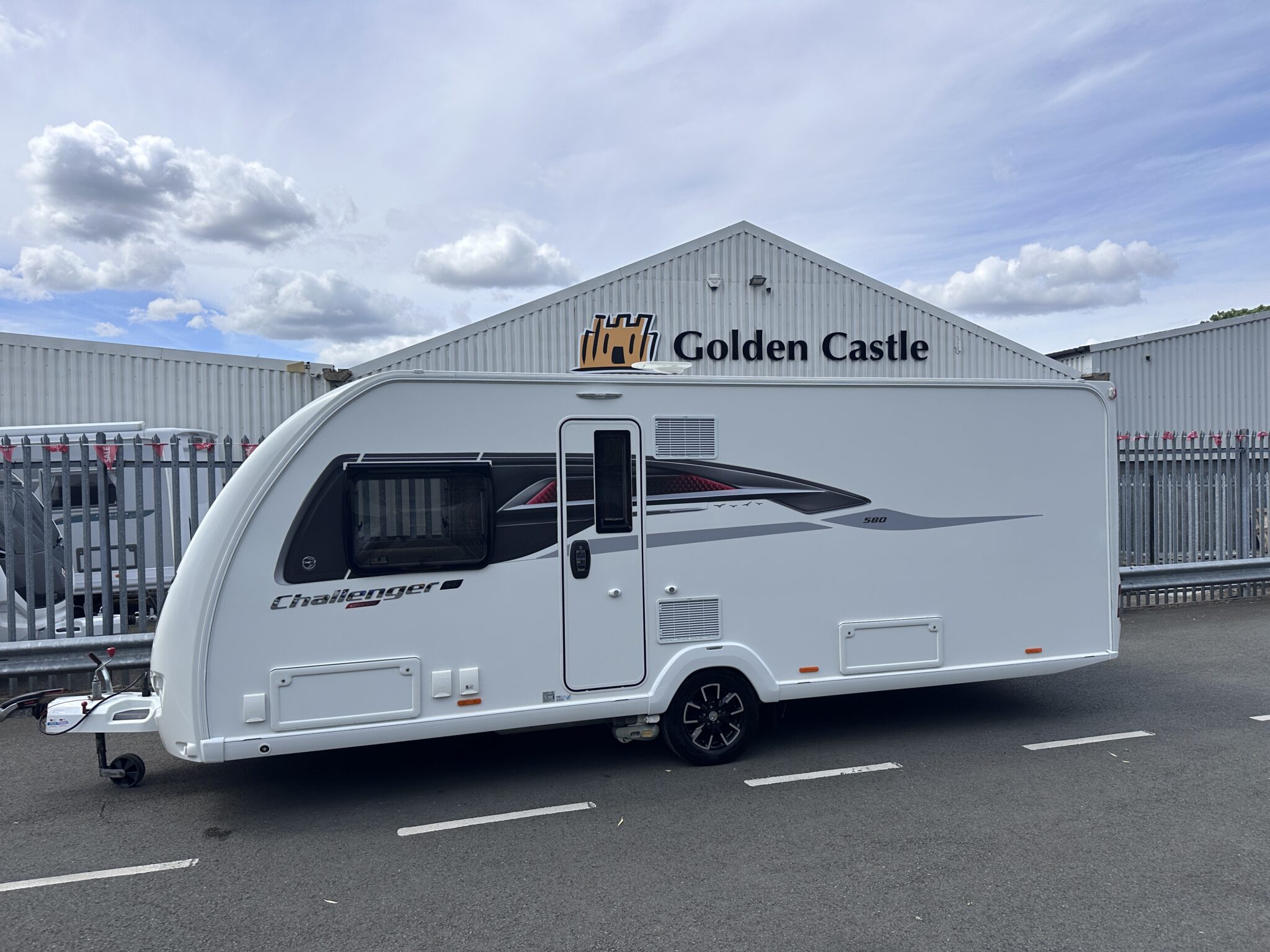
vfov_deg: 56.8
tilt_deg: +4.0
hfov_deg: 71.6
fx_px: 881
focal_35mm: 24
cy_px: 476
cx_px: 635
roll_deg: +1.6
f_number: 1.78
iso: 80
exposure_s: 1/7042
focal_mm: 6.86
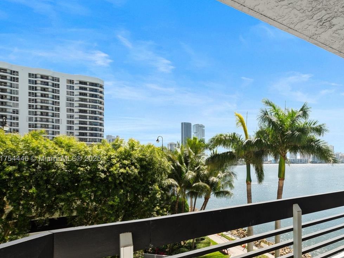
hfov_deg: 69.7
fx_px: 219
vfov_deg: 60.4
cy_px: 159
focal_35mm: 22
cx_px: 270
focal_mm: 14
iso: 200
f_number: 8
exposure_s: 1/50
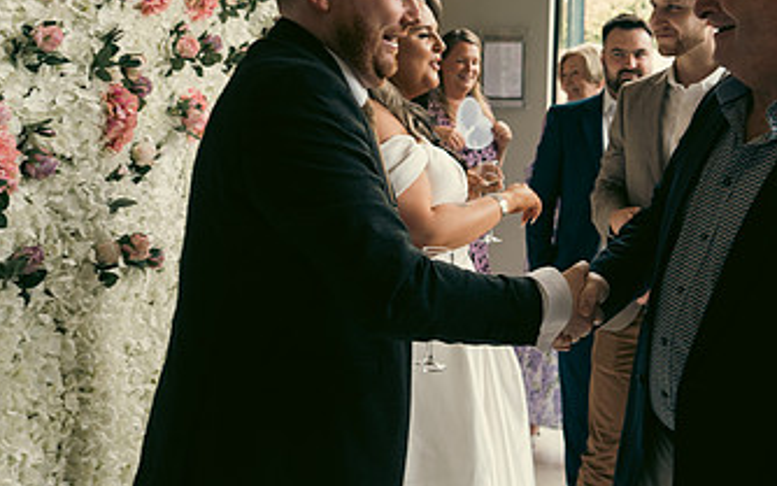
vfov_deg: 27.8
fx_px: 974
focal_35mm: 46
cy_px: 155
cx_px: 544
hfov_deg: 42.6
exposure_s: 1/160
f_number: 3.5
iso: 400
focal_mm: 26
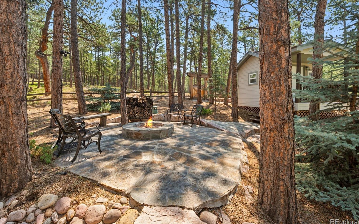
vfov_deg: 71.1
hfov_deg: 97.8
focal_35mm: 16
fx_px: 157
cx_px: 180
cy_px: 102
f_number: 11
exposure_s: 1/15
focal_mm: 15
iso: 100
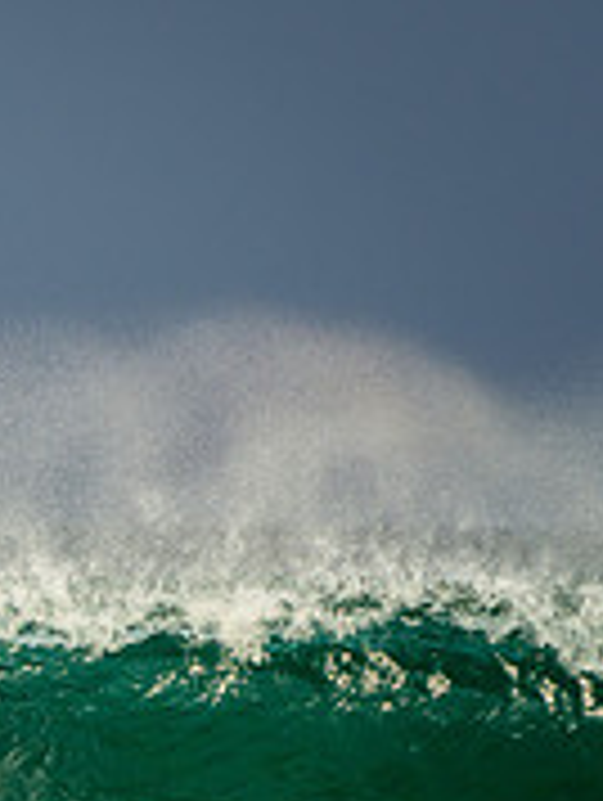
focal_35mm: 948
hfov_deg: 1.6
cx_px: -644
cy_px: 722
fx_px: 21966
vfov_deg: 2.1
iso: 200
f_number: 5.6
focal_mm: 200
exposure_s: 1/640
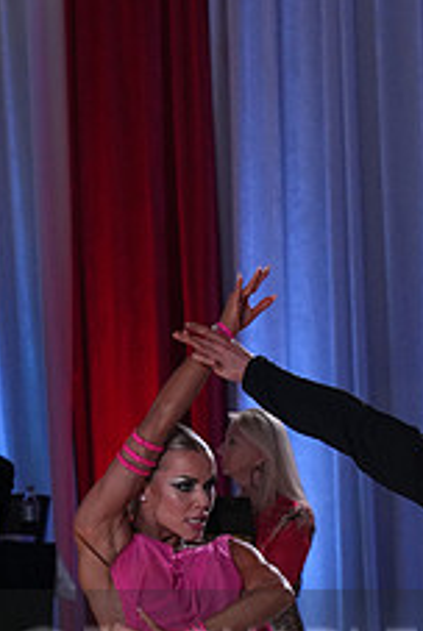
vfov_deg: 7.6
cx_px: 349
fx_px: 4709
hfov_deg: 5.1
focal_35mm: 268
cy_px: 684
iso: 2500
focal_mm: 105
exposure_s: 1/400
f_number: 5
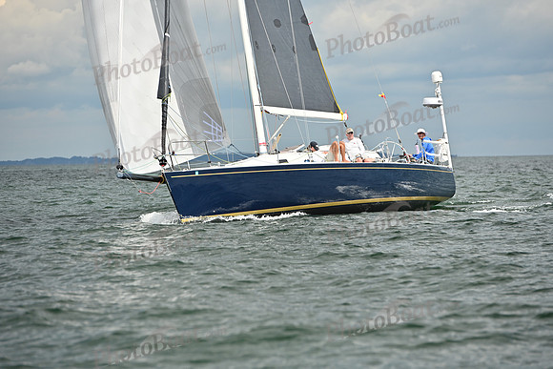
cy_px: 184
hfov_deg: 10.3
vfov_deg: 6.9
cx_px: 276
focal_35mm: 200
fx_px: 3073
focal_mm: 200
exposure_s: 1/800
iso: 250
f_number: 5.6
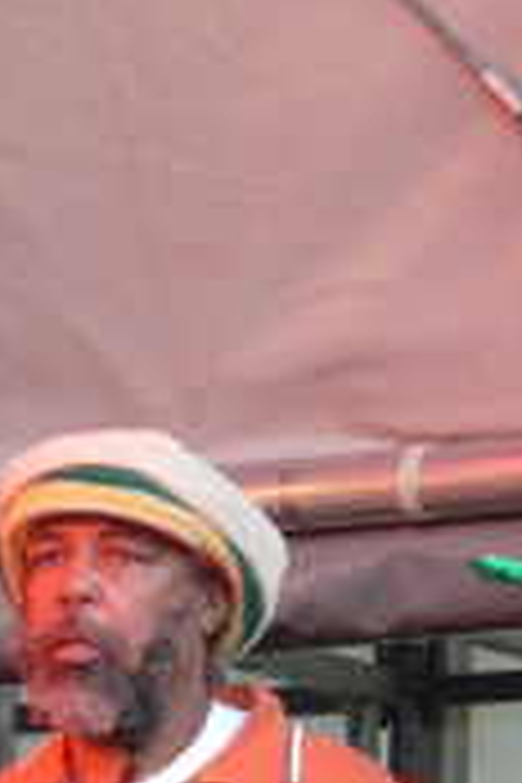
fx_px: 12766
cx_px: 342
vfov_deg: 3.5
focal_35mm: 587
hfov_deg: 2.3
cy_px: 891
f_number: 3.3
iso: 200
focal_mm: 41.9
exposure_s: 1/30
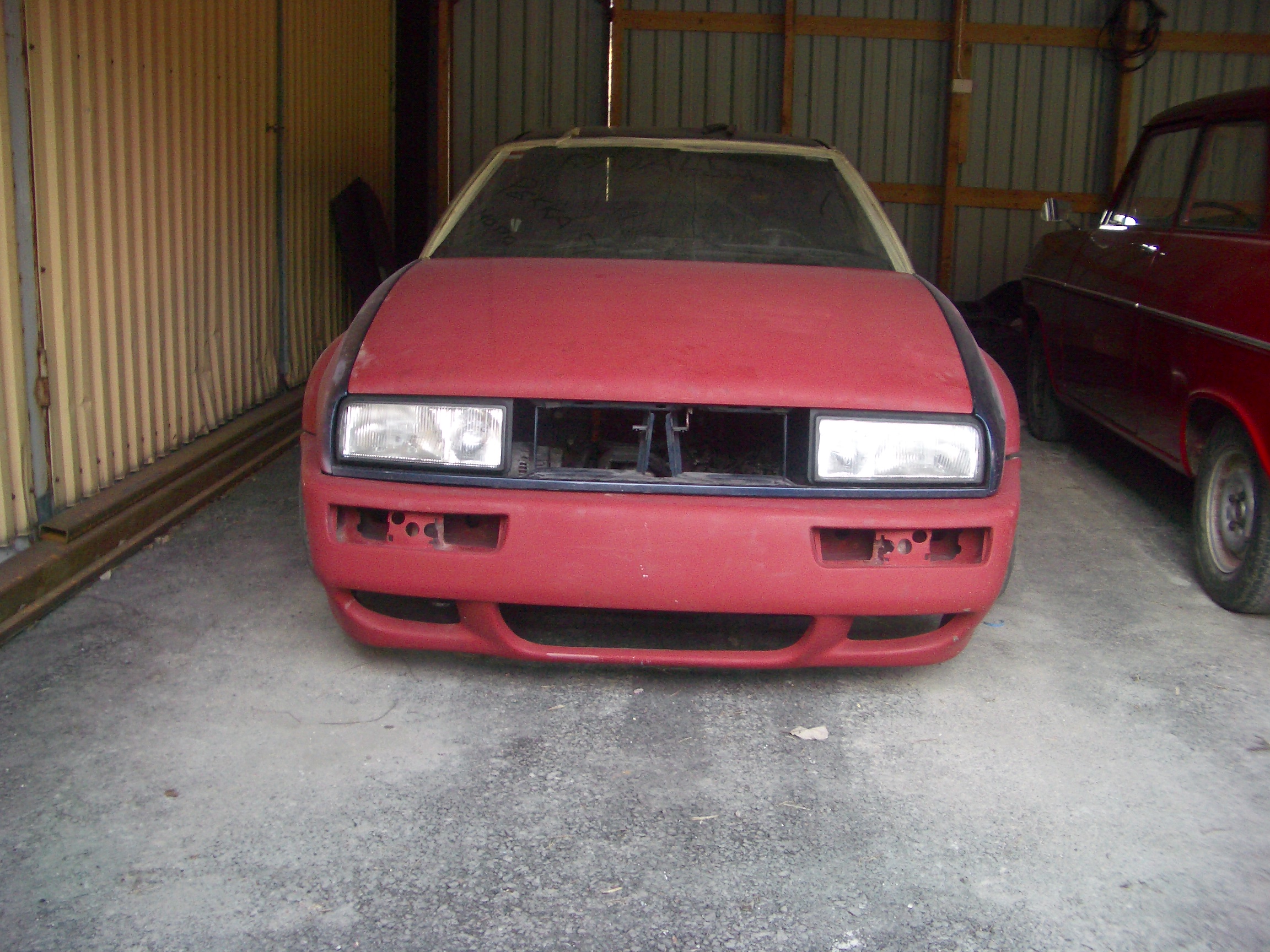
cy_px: 476
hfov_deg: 52.6
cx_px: 635
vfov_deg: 40.7
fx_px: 1284
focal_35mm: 35
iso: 100
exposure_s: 1/60
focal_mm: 5.8
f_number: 2.6
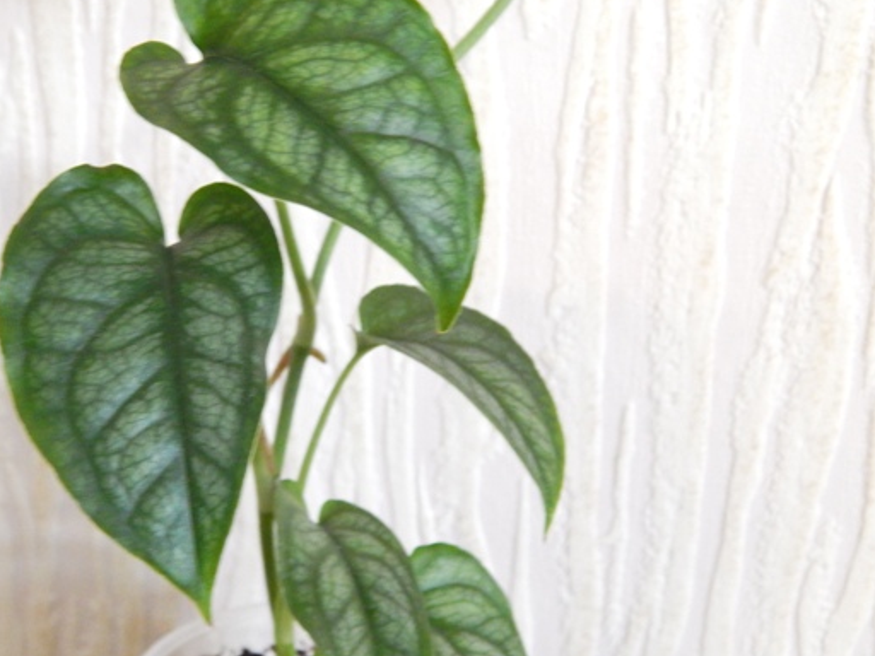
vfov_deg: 28.0
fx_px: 1314
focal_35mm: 52
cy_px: 354
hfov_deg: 36.5
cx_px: 294
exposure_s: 1/15
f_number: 3.4
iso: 400
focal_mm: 6.8
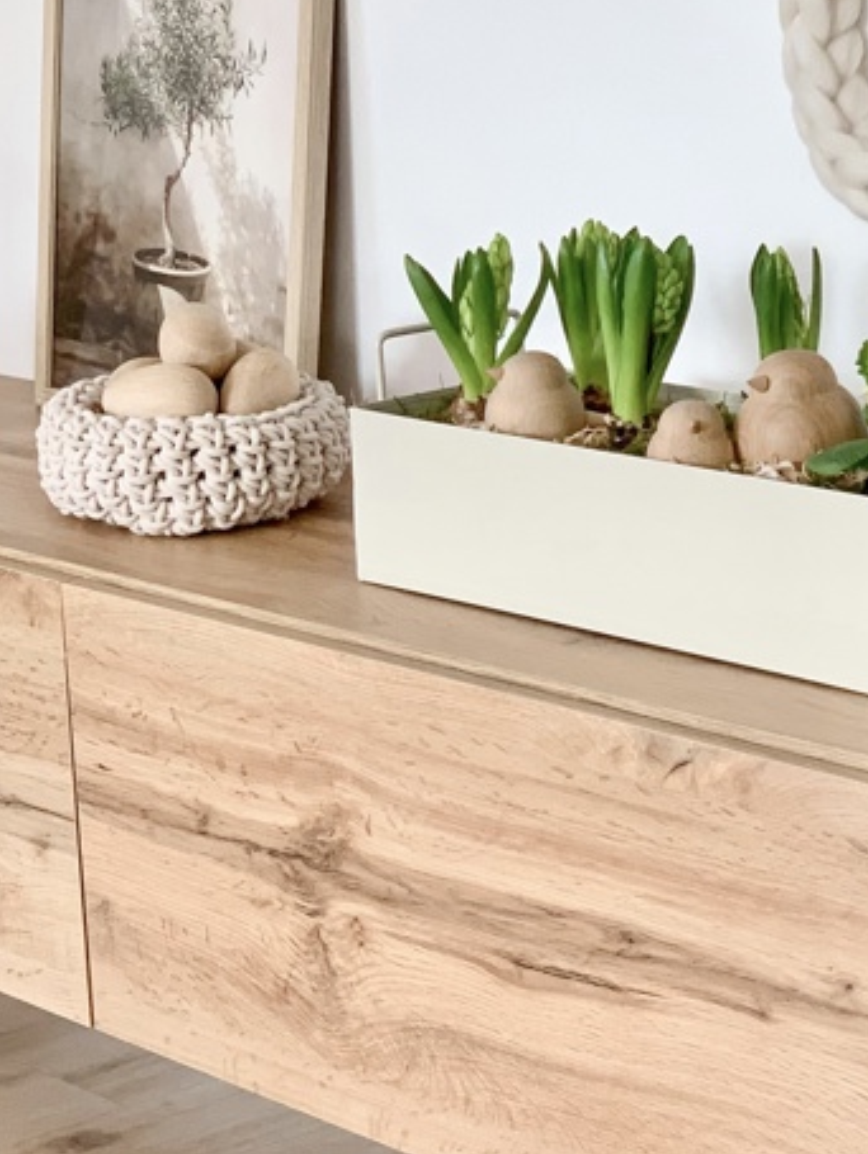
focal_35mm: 105
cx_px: 629
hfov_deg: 14.1
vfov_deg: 18.7
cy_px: 742
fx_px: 3506
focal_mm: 6
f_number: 2.4
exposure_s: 1/90
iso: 125
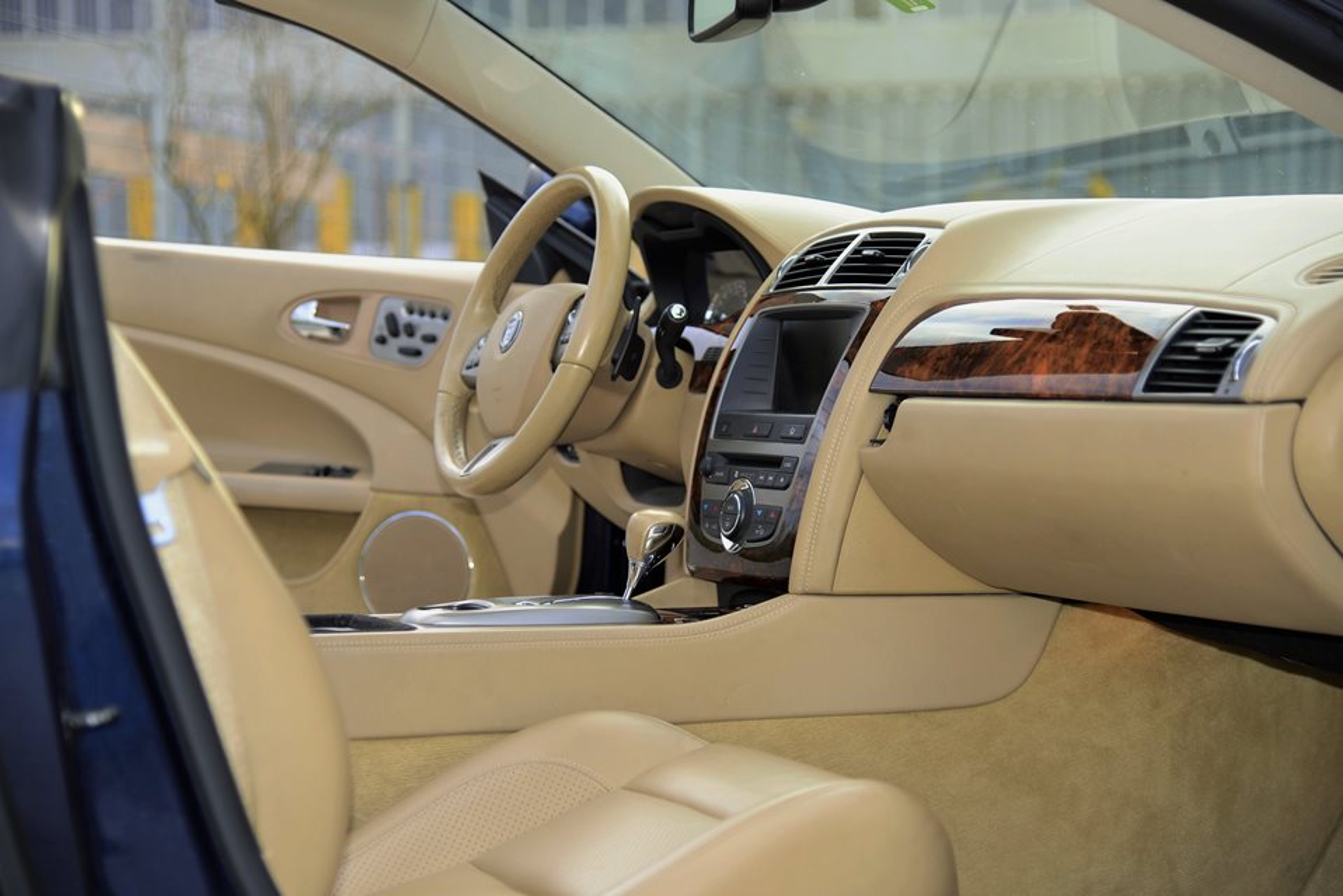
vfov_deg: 18.2
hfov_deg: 27.0
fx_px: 2798
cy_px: 448
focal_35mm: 75
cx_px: 672
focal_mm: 75
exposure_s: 1/160
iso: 200
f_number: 4
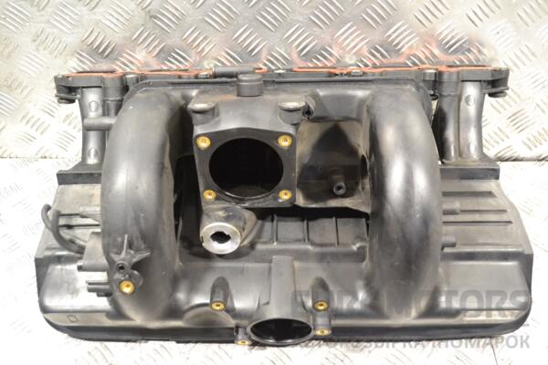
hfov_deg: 53.1
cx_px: 274
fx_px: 548
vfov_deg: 36.9
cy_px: 182
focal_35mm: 36
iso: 3200
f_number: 5.6
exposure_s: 1/125
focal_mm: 24
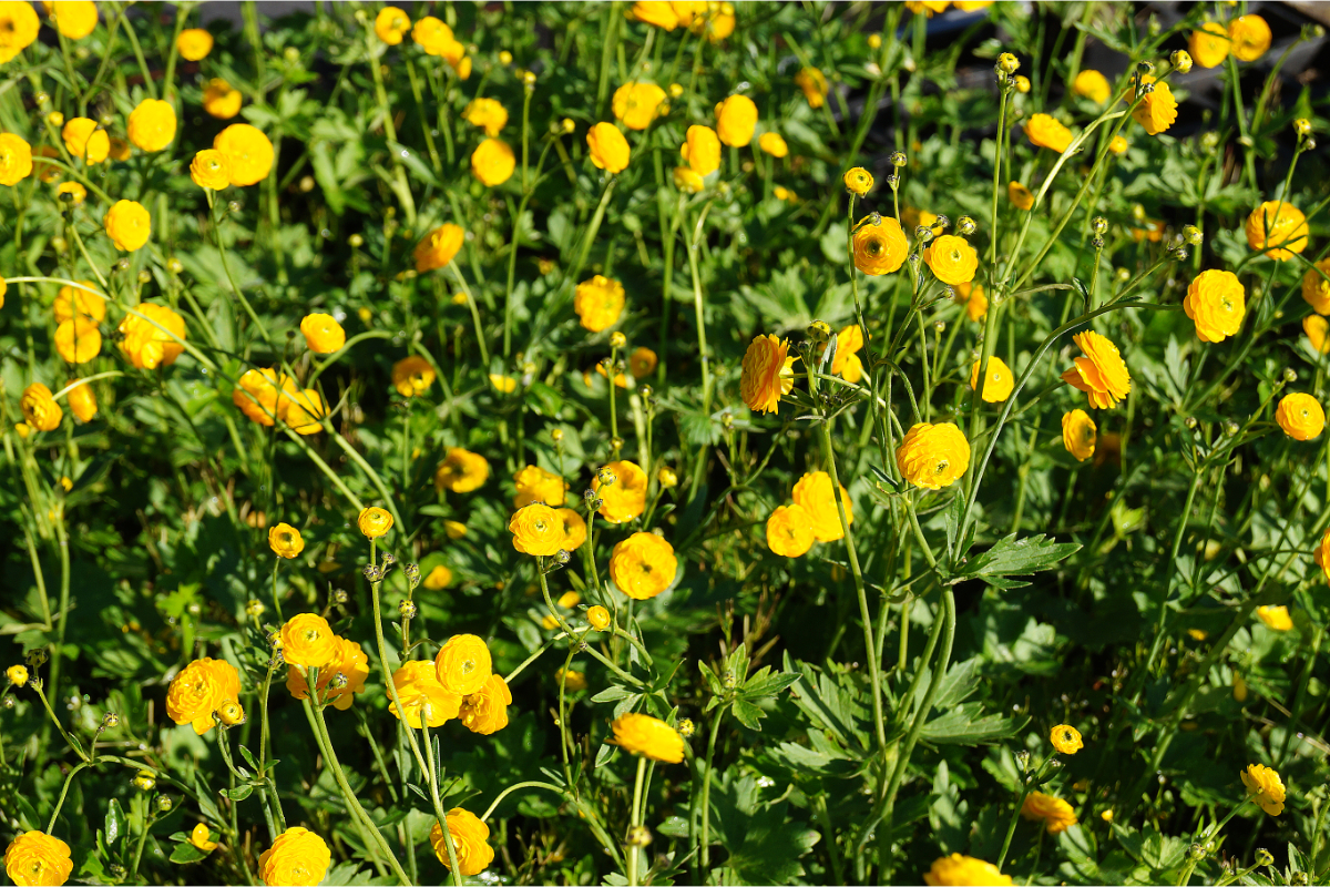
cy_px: 444
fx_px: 2494
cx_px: 665
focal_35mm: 68
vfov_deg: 20.2
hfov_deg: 29.9
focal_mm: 45
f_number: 10
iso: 100
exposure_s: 1/125
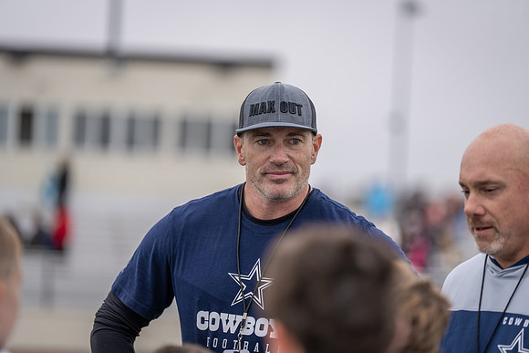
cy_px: 176
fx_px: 2425
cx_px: 264
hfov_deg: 12.4
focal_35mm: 165
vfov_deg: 8.3
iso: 200
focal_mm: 165
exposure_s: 1/1250
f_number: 2.8
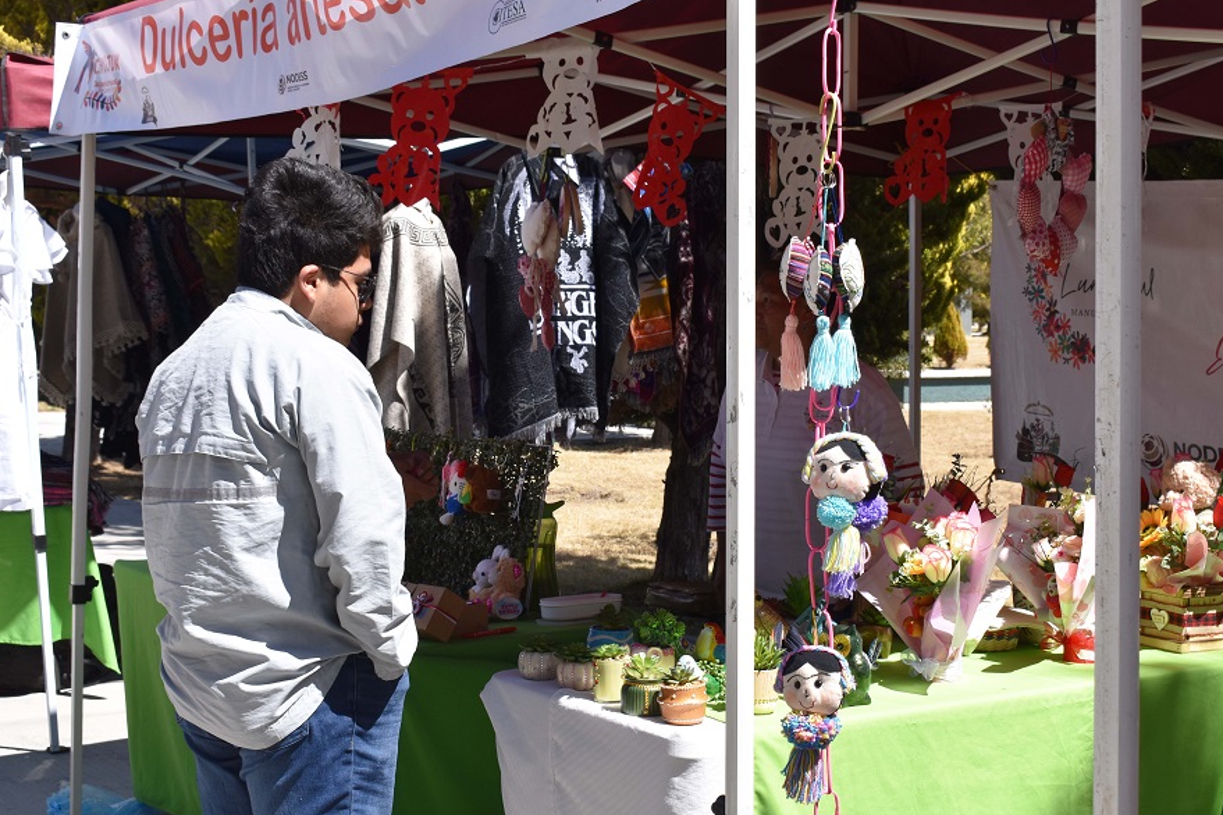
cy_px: 413
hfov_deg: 24.0
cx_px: 609
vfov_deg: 16.2
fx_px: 2871
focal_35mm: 85
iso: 200
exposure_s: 1/400
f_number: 10
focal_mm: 55
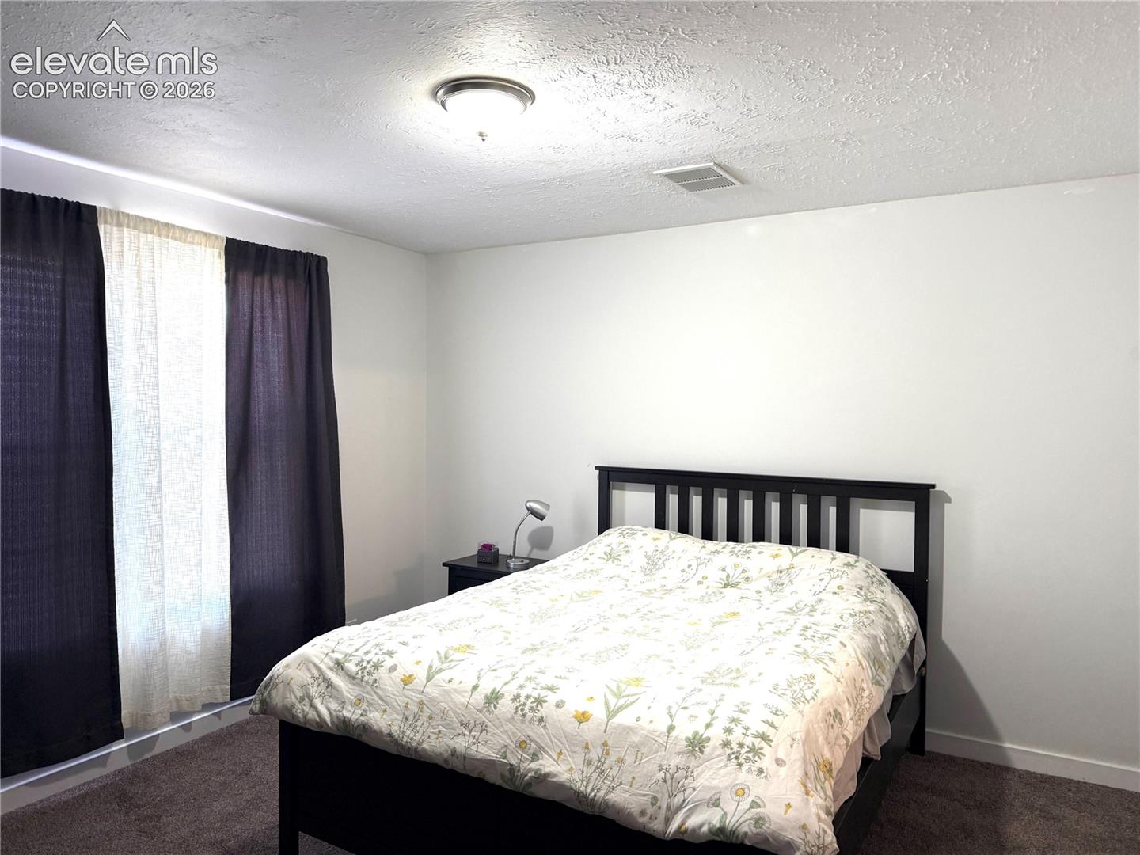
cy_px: 428
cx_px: 570
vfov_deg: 56.8
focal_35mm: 24
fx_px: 790
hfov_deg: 71.6
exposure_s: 1/60
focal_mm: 6.76
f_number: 1.78
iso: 160
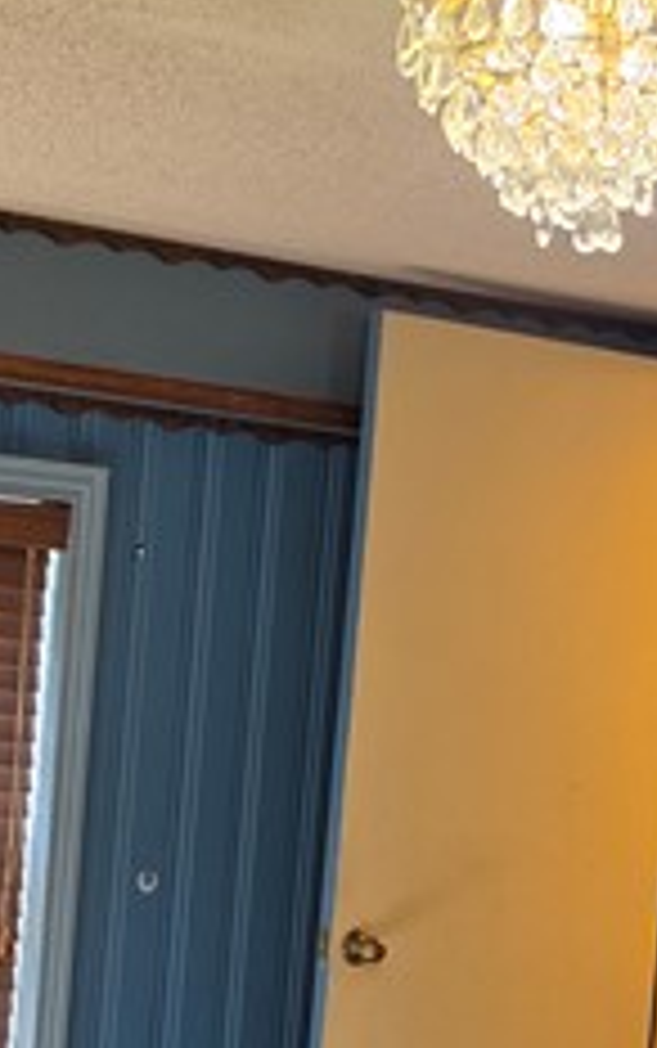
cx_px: 306
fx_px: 3060
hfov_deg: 12.3
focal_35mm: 107
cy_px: 985
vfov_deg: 19.0
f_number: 1.4
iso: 100
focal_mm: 6.5
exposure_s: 1/180
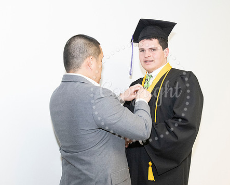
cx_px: 140
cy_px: 92
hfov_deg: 42.6
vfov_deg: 34.9
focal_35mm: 43
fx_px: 293
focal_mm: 35
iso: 6400
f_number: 8
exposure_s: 1/200
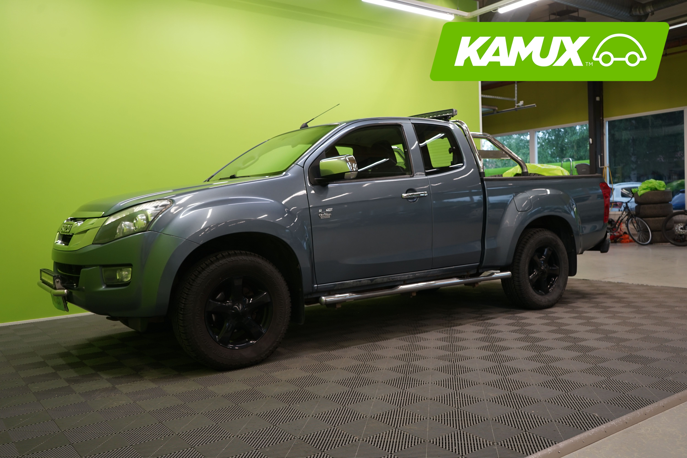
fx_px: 592
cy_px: 229
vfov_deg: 42.3
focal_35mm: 31
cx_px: 344
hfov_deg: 60.3
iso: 400
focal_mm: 31
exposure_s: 1/25
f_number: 5.6
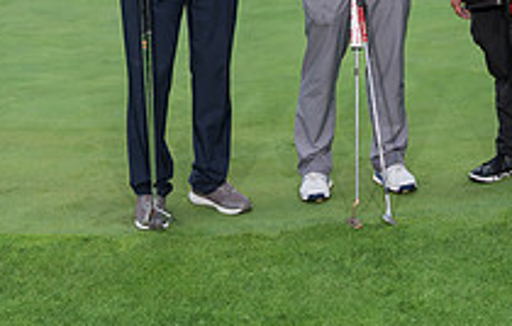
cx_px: 368
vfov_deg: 17.9
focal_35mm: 69
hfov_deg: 29.3
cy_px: -94
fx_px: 969
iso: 320
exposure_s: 1/400
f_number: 5
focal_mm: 24
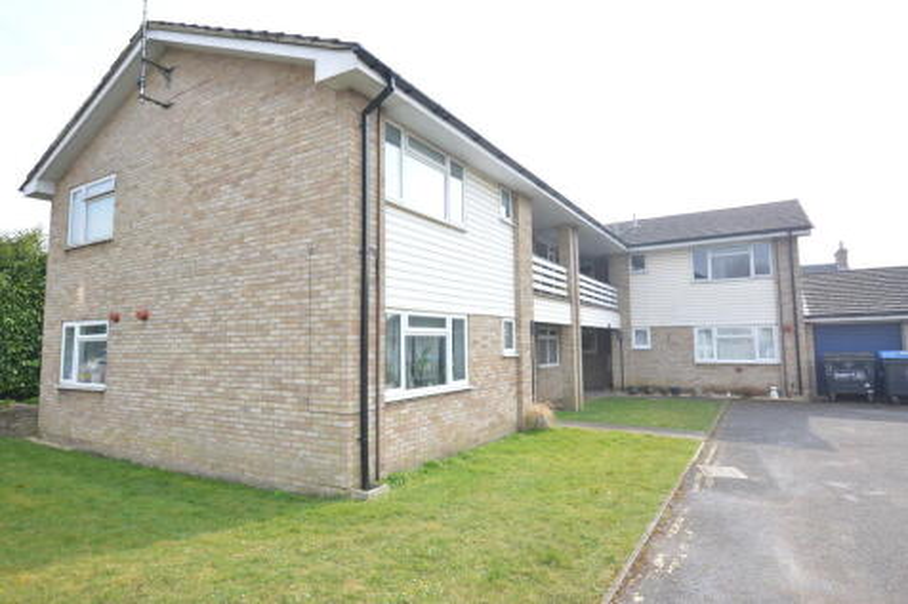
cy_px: 302
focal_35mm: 20
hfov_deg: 85.4
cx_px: 454
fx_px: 492
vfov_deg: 63.2
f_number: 5.6
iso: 200
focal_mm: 13
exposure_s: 1/200
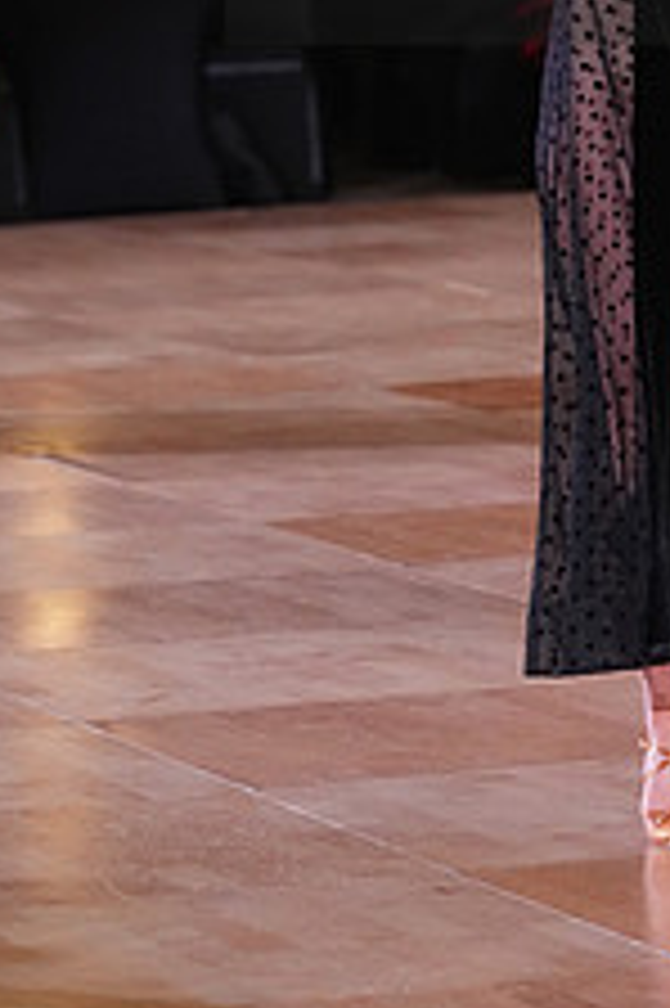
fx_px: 8919
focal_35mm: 319
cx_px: 848
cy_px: -104
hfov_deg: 4.3
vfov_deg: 6.4
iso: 3200
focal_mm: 123
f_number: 4.5
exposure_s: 1/250
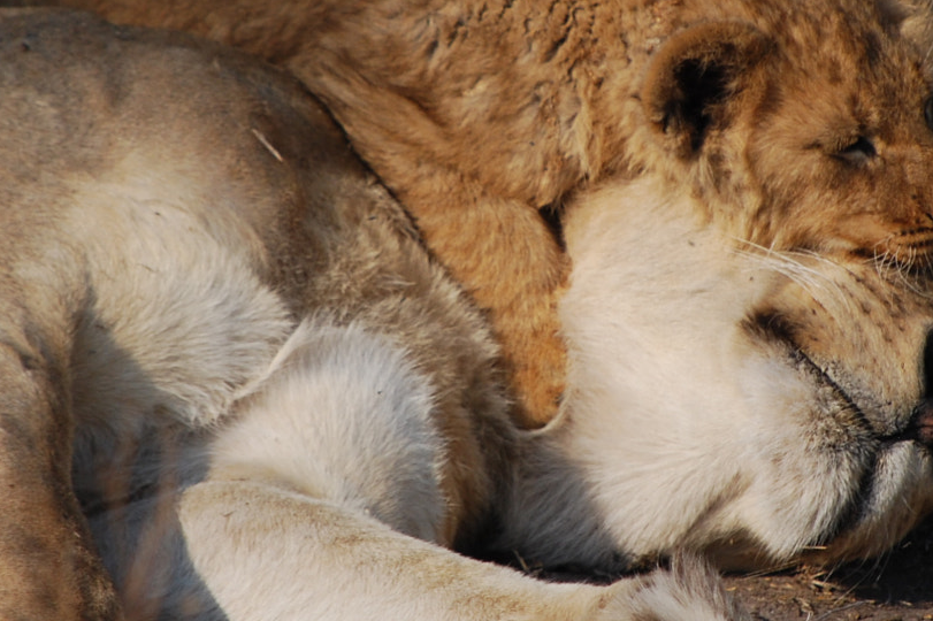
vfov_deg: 1.8
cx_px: 566
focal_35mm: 759
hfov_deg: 2.7
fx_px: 19662
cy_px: 186
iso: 200
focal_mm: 200
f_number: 5.6
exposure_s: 1/800
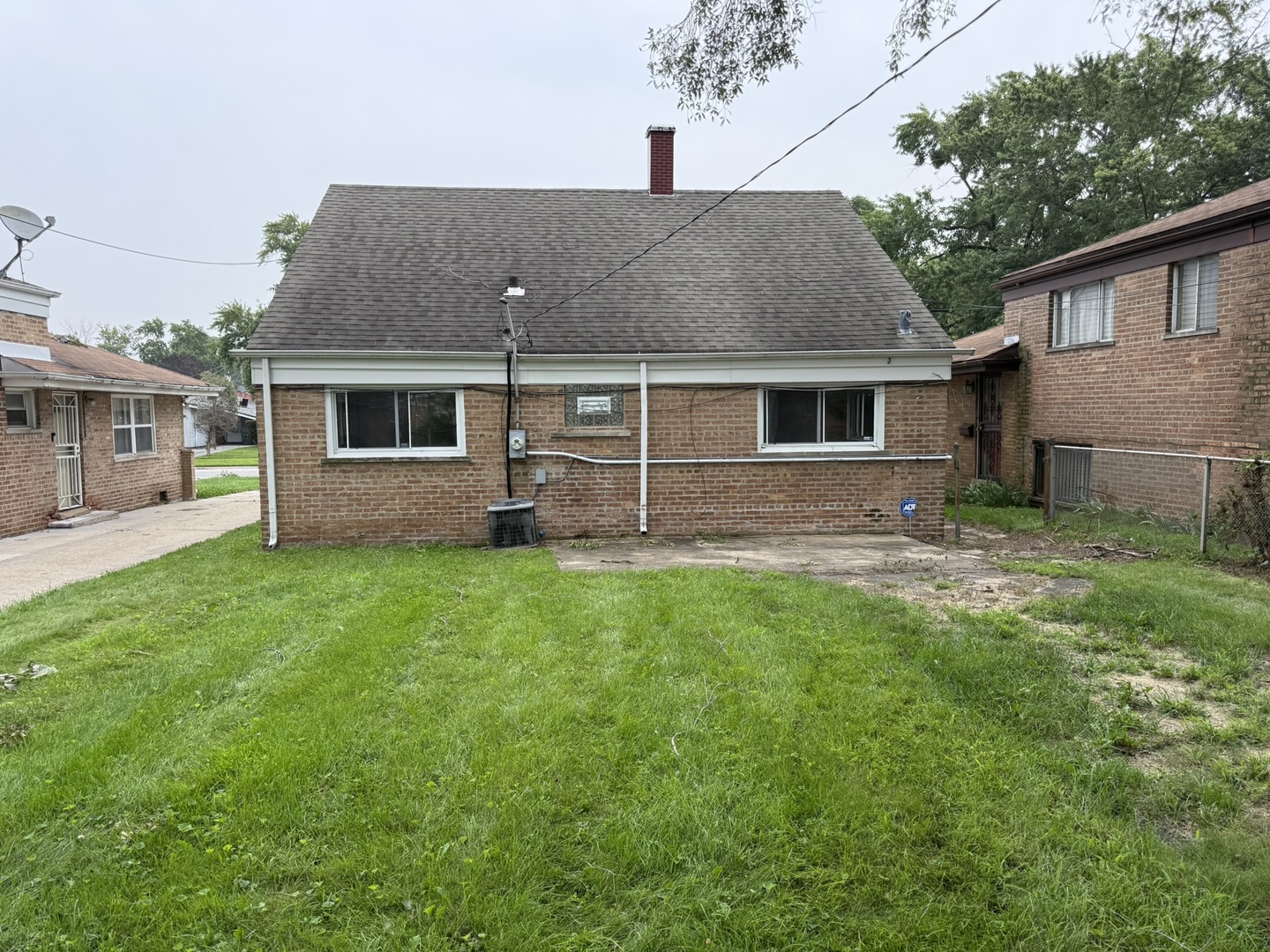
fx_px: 881
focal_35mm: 24
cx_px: 635
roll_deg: +0.8
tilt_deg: -4.0
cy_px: 476
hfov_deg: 71.6
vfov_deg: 56.8
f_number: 1.78
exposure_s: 1/387
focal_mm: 6.76
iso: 100
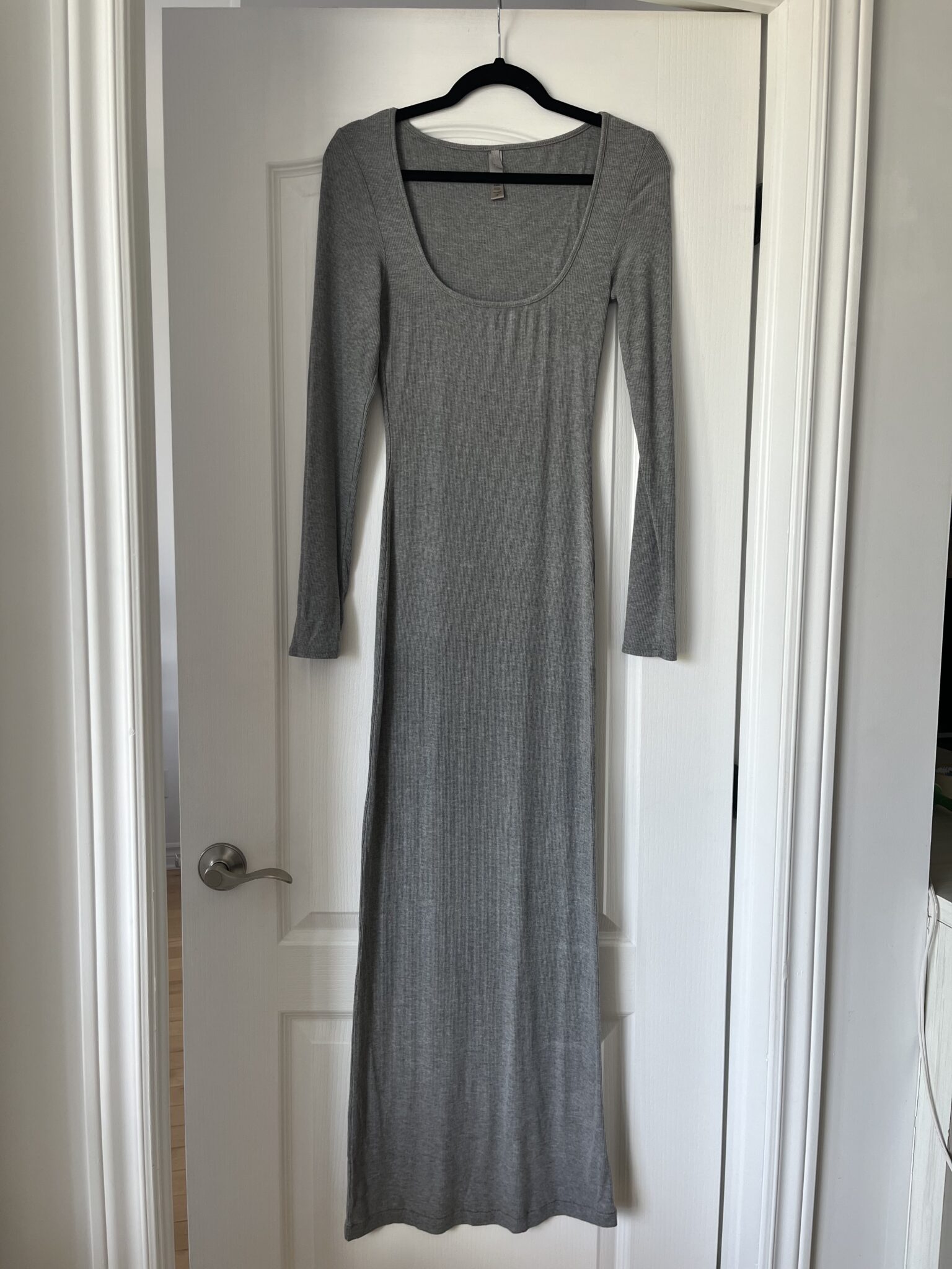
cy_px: 634
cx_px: 476
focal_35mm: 26
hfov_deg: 53.1
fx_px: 953
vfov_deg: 67.3
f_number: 1.6
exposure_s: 1/121
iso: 64
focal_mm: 5.1
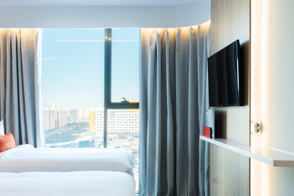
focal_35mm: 37
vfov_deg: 35.6
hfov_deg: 50.5
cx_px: 88
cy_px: 131
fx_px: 302
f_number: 8
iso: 200
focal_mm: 21
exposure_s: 1/10
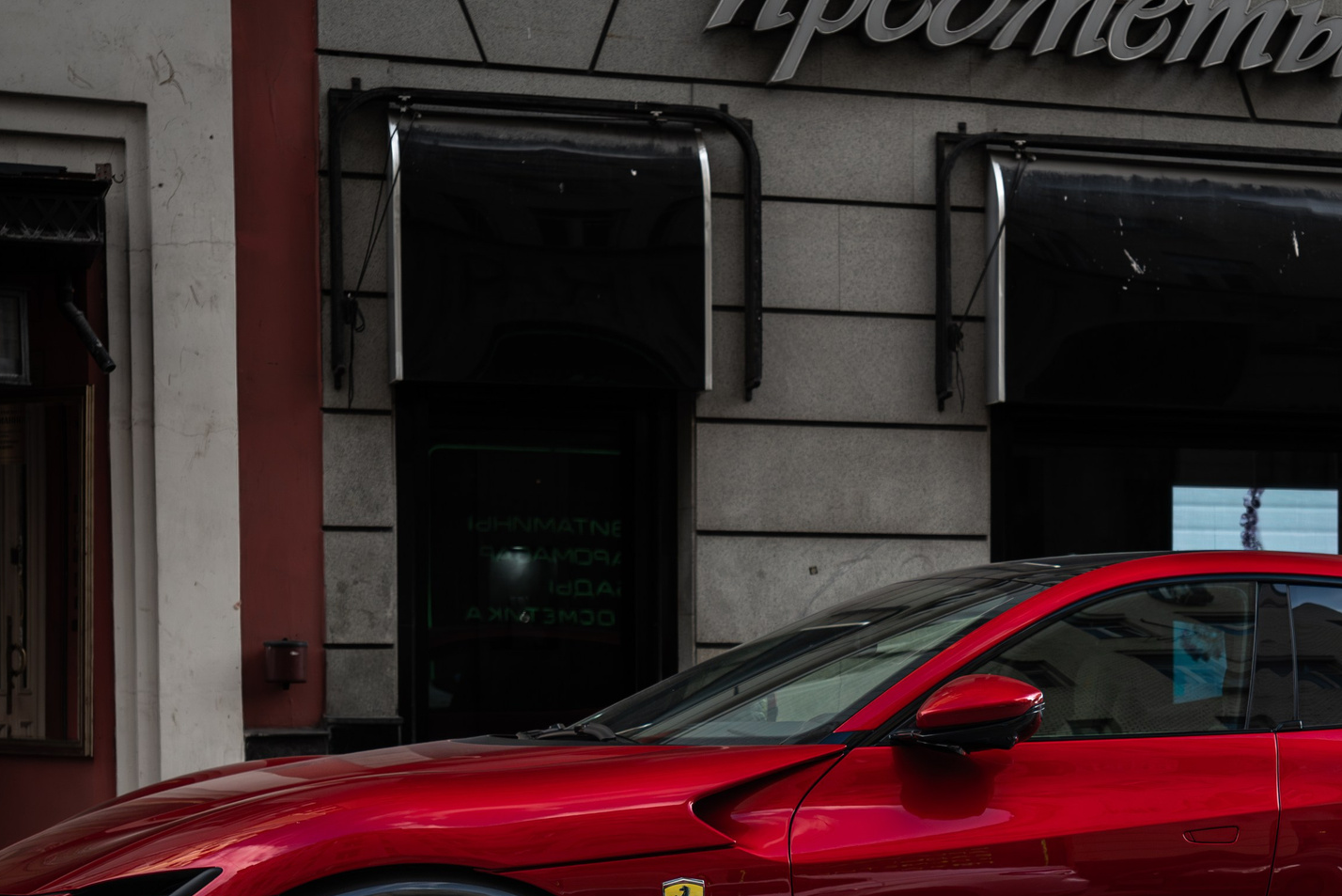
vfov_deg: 18.0
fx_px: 2797
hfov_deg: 26.8
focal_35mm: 75
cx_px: 918
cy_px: 772
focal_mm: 27.9
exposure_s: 1/200
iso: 200
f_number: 2.8
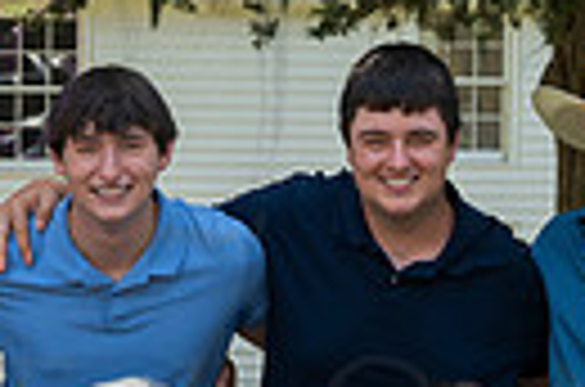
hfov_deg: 7.8
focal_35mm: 264
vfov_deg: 5.1
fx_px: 4280
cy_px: 632
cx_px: 14
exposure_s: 1/125
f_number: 8
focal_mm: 59
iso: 400
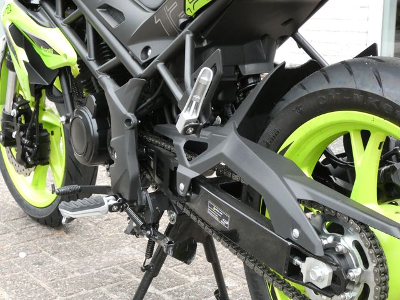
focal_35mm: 61
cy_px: 150
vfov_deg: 24.0
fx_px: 705
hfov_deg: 31.7
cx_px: 200
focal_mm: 10.8
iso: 800
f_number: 4.1
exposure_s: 1/1000
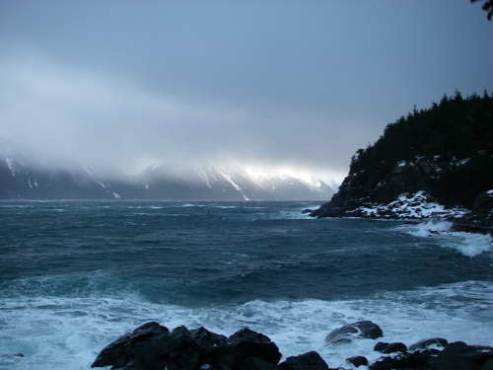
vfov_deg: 37.7
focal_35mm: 38
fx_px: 541
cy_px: 185
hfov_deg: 49.0
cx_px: 246
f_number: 3.3
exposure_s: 1/50
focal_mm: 6.3
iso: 64
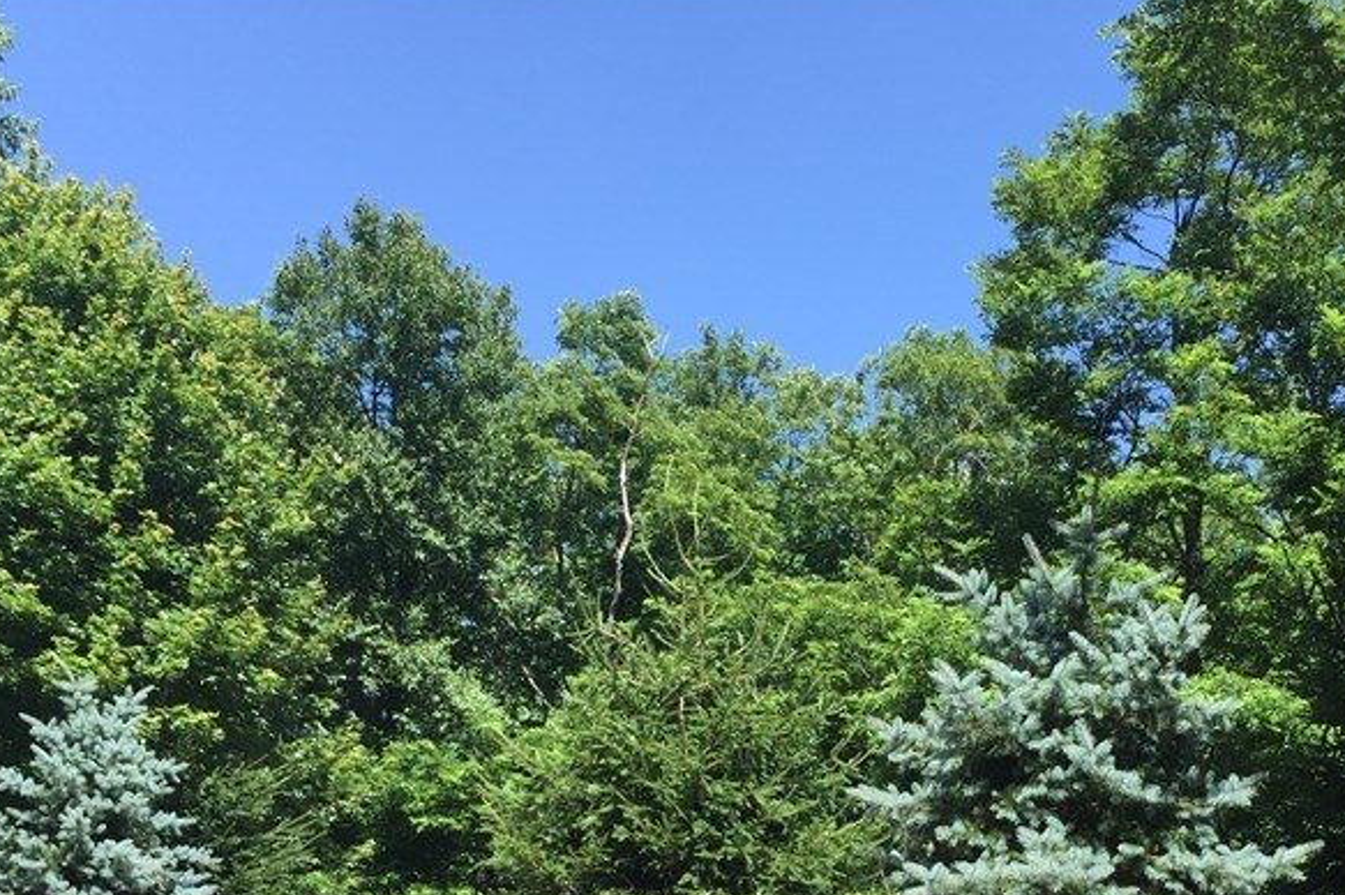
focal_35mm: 53
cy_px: 867
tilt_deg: +7.9
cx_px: 858
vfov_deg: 24.5
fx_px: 1979
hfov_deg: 37.3
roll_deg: -1.1
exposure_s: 1/775
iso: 32
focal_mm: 4.15
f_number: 2.2
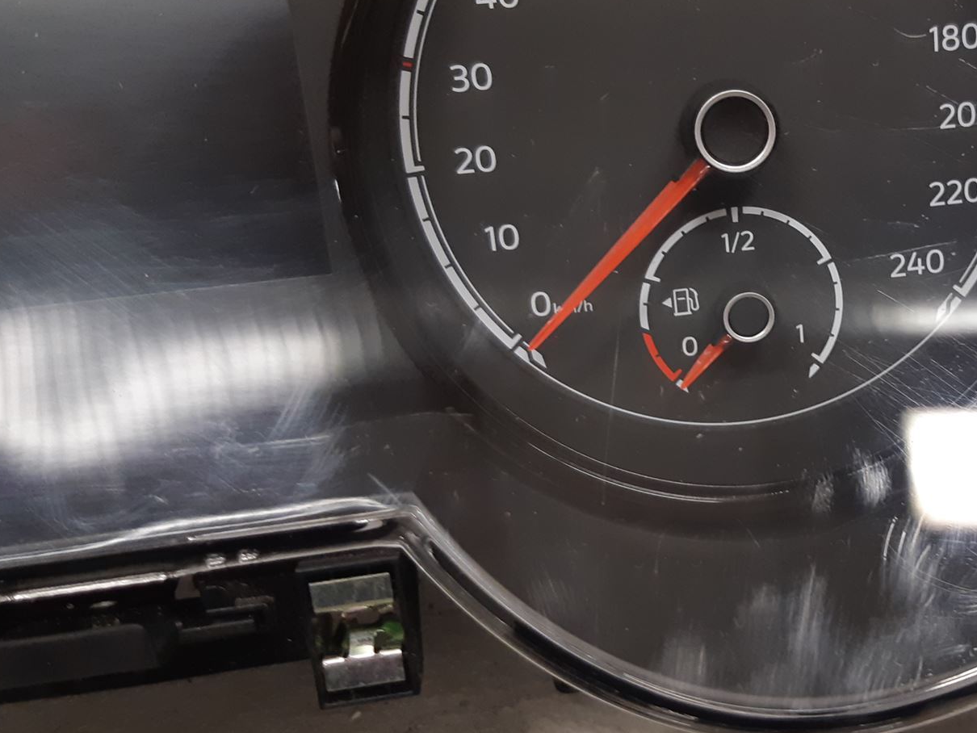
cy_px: 313
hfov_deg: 41.2
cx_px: 778
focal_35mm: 44
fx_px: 1242
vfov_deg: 32.8
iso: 125
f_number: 1.7
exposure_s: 1/50
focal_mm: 3.93
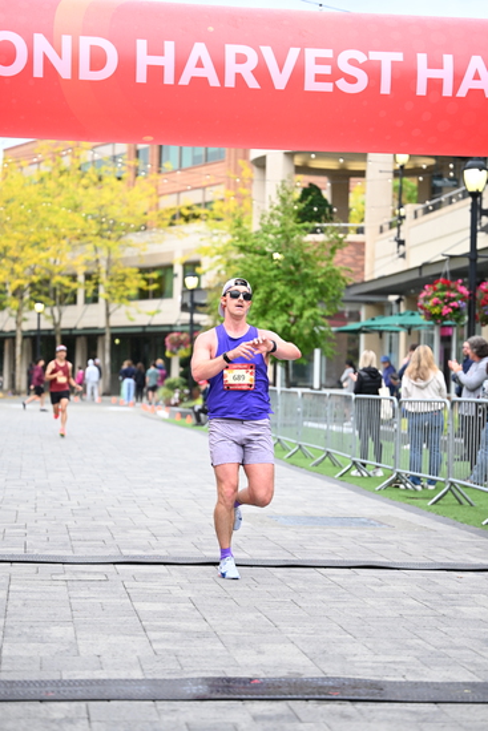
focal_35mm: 78
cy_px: 366
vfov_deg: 26.0
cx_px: 244
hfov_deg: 17.5
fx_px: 1585
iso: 1250
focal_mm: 78
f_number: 2.8
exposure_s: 1/1600
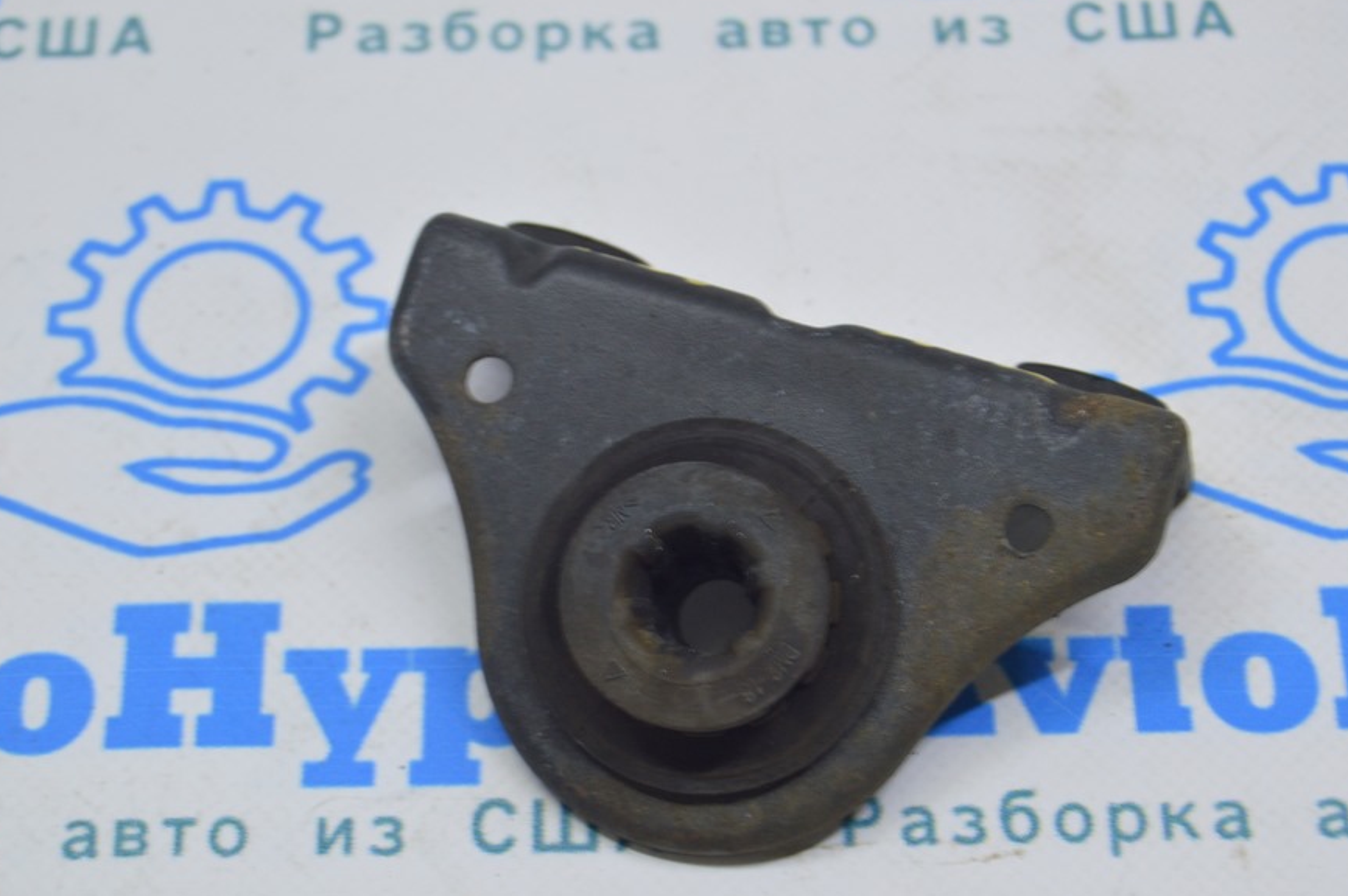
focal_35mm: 98
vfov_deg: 14.0
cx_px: 699
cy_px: 488
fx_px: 3651
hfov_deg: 20.9
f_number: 5.6
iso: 400
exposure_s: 1/20
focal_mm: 55
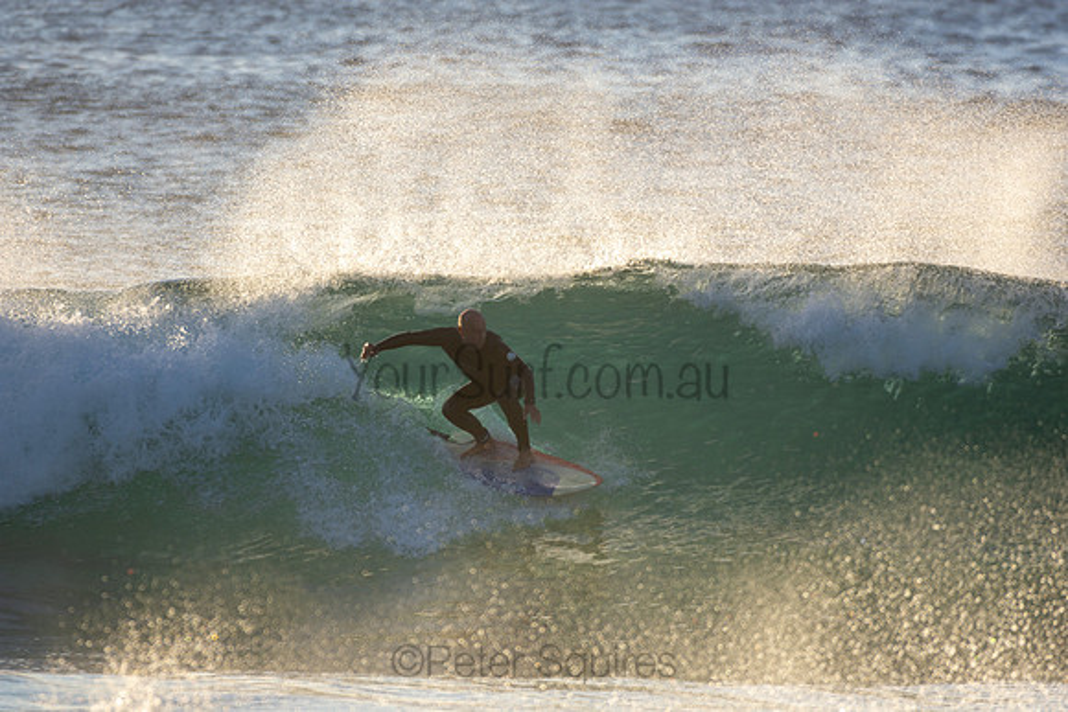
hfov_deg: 2.7
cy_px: 356
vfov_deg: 1.8
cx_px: 534
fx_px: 22254
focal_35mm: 750
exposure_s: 1/640
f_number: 5.6
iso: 180
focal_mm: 500
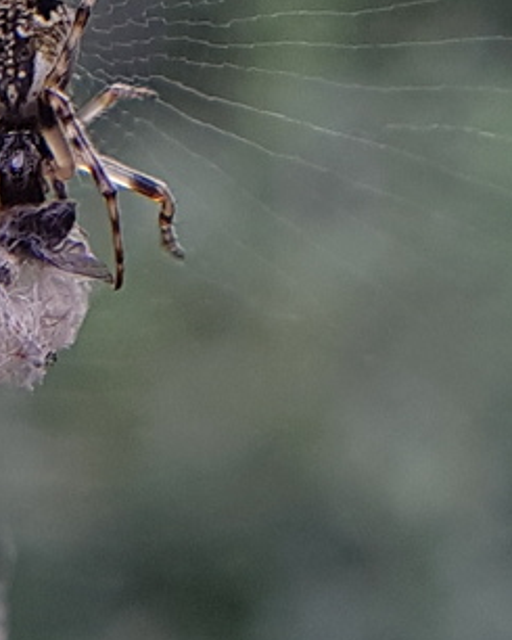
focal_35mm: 53
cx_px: 121
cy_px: 67
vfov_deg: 33.5
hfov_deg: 28.2
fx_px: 1003
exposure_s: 1/161
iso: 50
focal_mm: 4.2
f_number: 1.7
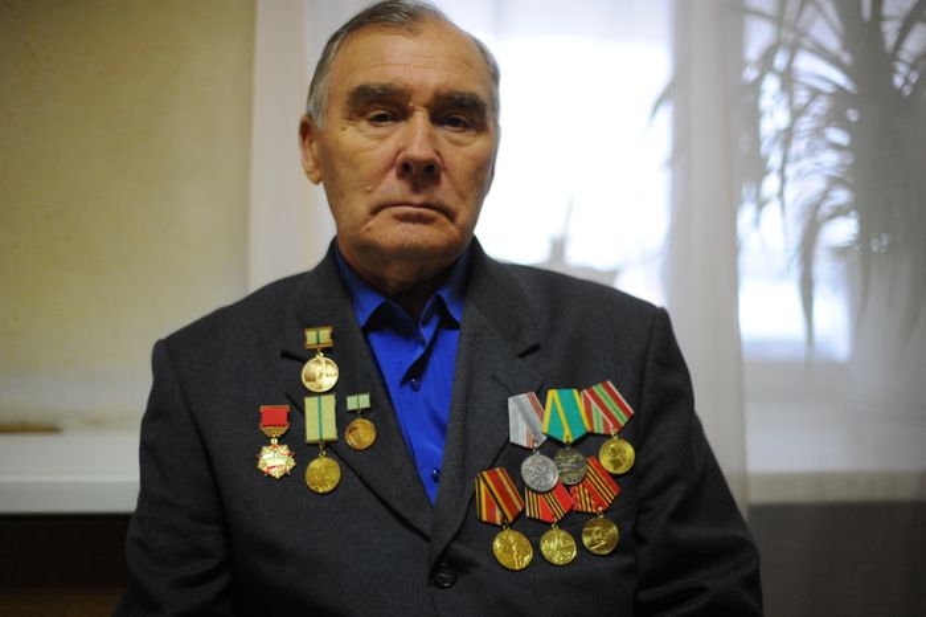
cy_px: 308
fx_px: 1285
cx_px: 463
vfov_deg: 27.0
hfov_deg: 39.6
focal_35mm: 50
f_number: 1.4
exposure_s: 1/1250
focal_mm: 50
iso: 3200
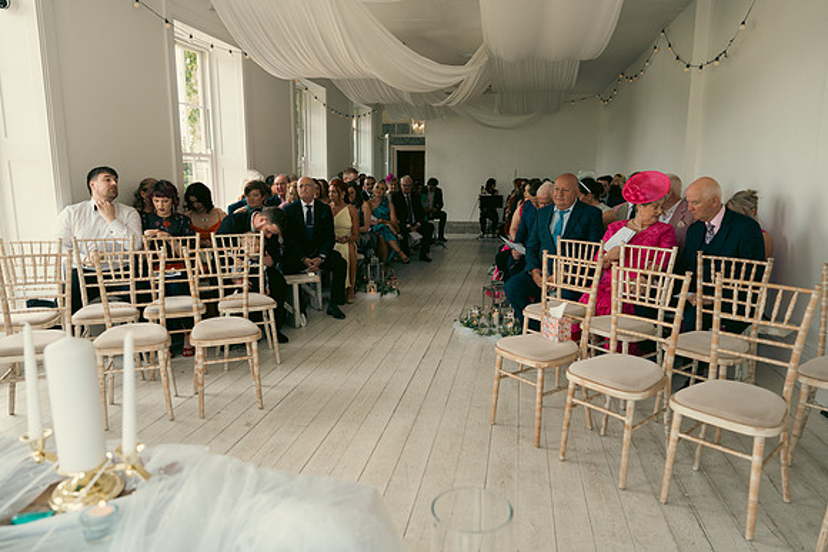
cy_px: 276
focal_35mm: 24
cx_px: 414
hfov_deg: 73.7
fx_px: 552
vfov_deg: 53.2
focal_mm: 24
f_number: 3.5
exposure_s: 1/160
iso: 160
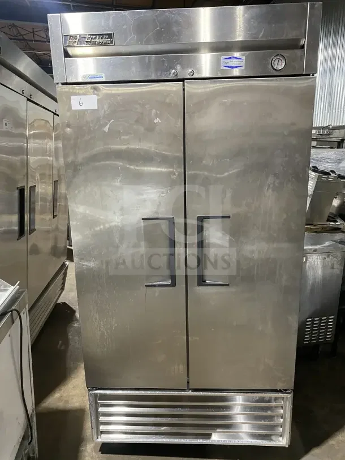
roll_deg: -1.0
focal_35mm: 26
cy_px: 230
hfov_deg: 53.1
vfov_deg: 67.3
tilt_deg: -11.1
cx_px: 172
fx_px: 345
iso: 500
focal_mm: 4.25
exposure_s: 1/48
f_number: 1.8
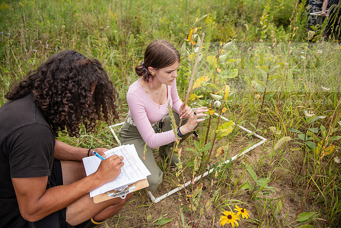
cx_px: 170
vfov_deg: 53.2
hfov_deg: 73.7
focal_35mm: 24
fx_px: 227
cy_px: 114
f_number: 3.2
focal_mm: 24
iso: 80
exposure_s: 1/320
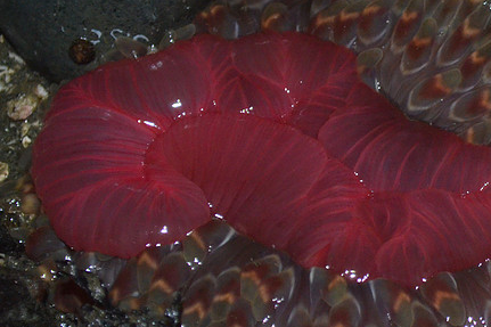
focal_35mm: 97
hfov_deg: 21.0
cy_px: 181
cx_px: 321
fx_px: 1322
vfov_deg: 14.1
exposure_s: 1/60
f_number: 5.6
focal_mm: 48
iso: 2800
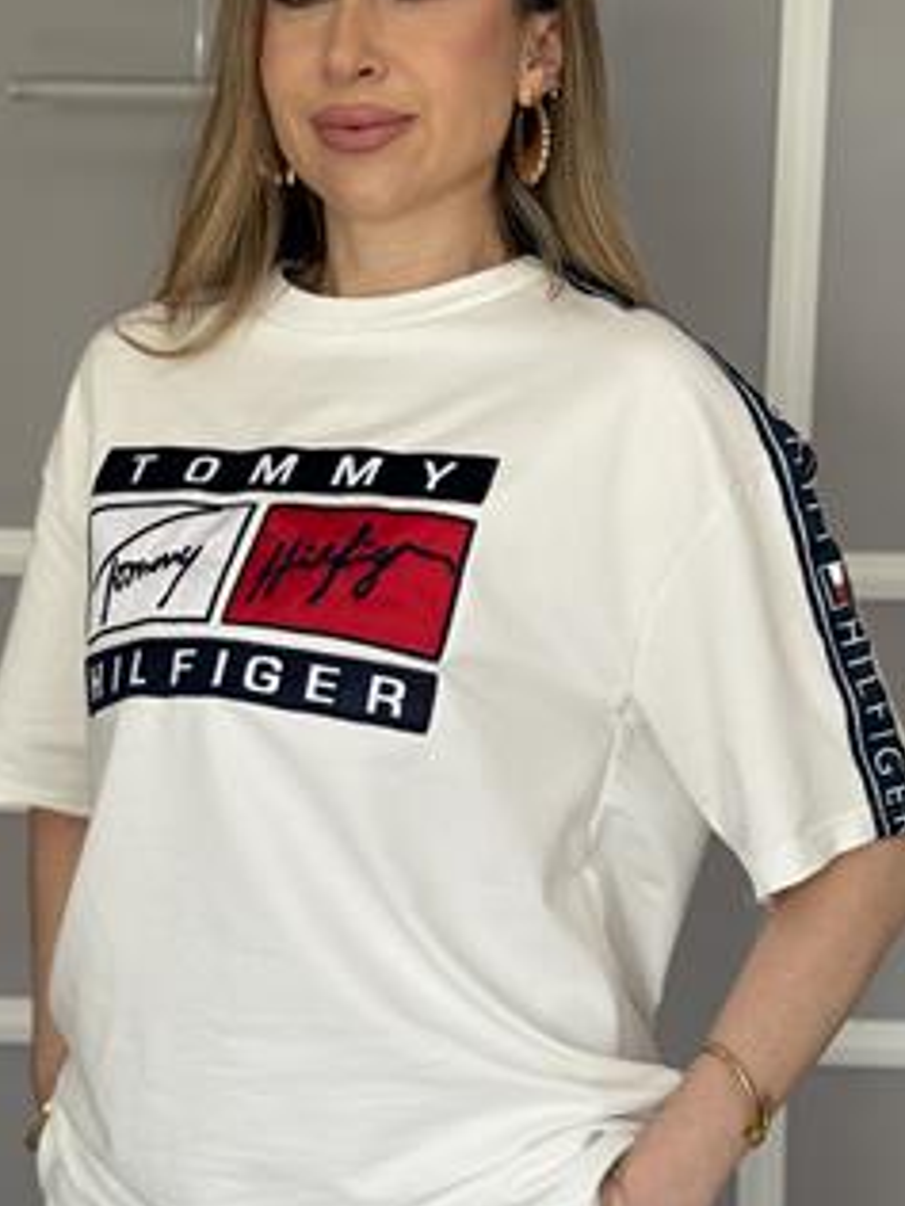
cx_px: 370
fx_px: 2754
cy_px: 683
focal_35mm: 79
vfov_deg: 24.7
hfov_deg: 18.6
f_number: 1.78
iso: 100
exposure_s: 1/60
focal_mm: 6.76
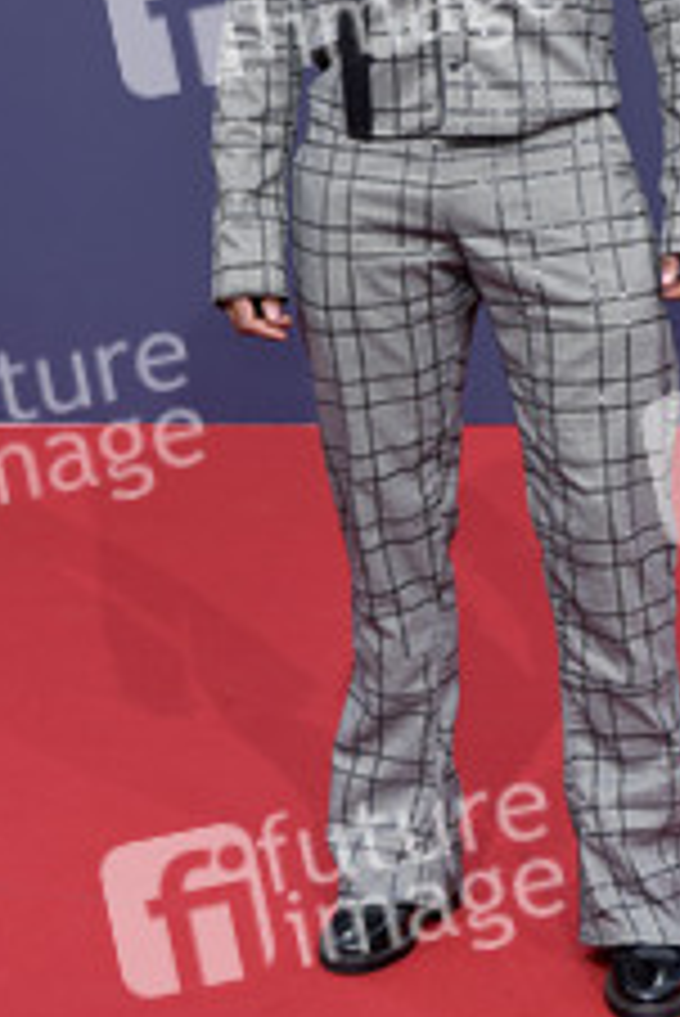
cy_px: 216
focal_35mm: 106
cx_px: 464
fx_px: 2999
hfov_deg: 12.9
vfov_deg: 19.1
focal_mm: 60
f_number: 5.6
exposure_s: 1/250
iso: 400
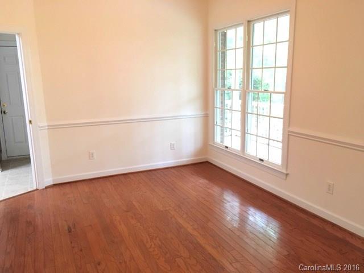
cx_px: 182
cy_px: 136
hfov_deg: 61.7
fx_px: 305
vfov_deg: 48.2
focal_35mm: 29
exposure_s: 1/15
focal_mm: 4.15
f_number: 2.2
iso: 200
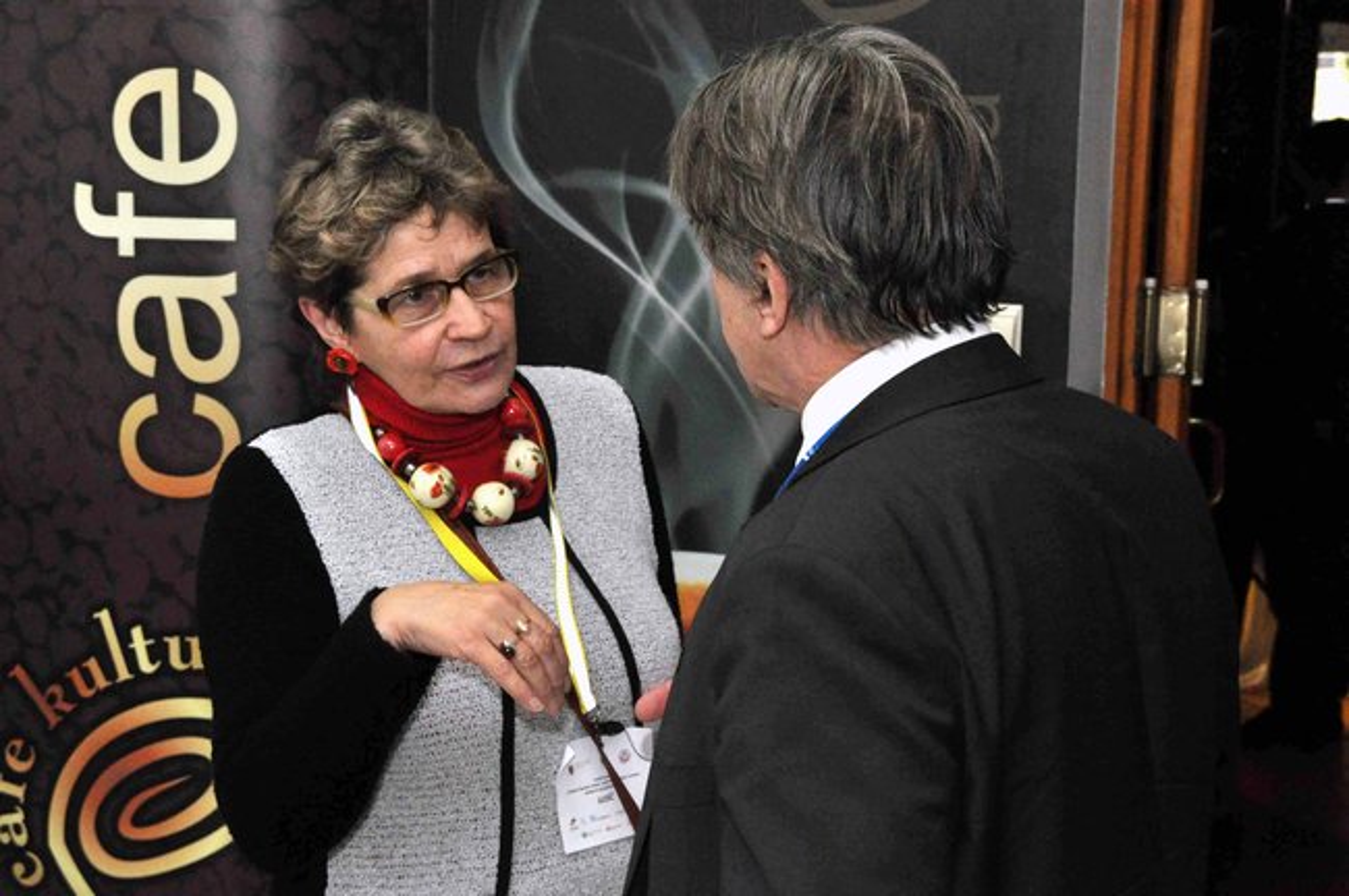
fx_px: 2920
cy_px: 448
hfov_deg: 26.0
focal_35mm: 78
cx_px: 674
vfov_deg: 17.5
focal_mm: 52
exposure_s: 1/60
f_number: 11
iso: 1250
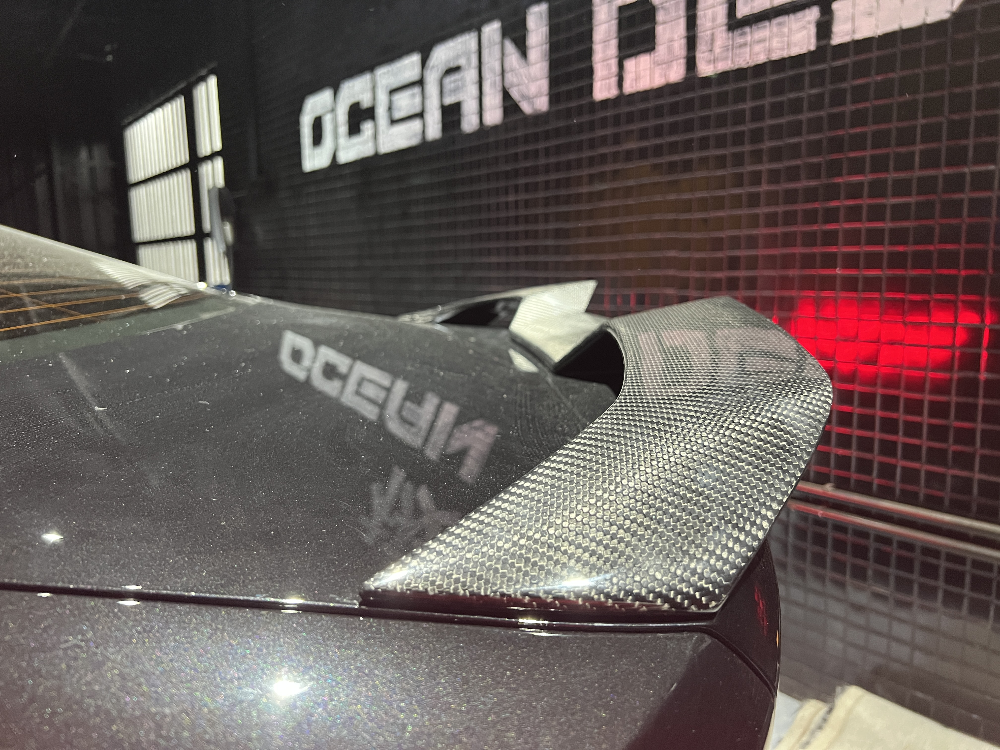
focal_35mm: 26
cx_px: 500
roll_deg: +0.5
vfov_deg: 53.1
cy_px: 375
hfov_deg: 67.3
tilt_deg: -9.4
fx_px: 751
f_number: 1.5
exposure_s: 1/54
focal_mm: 5.7
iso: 500
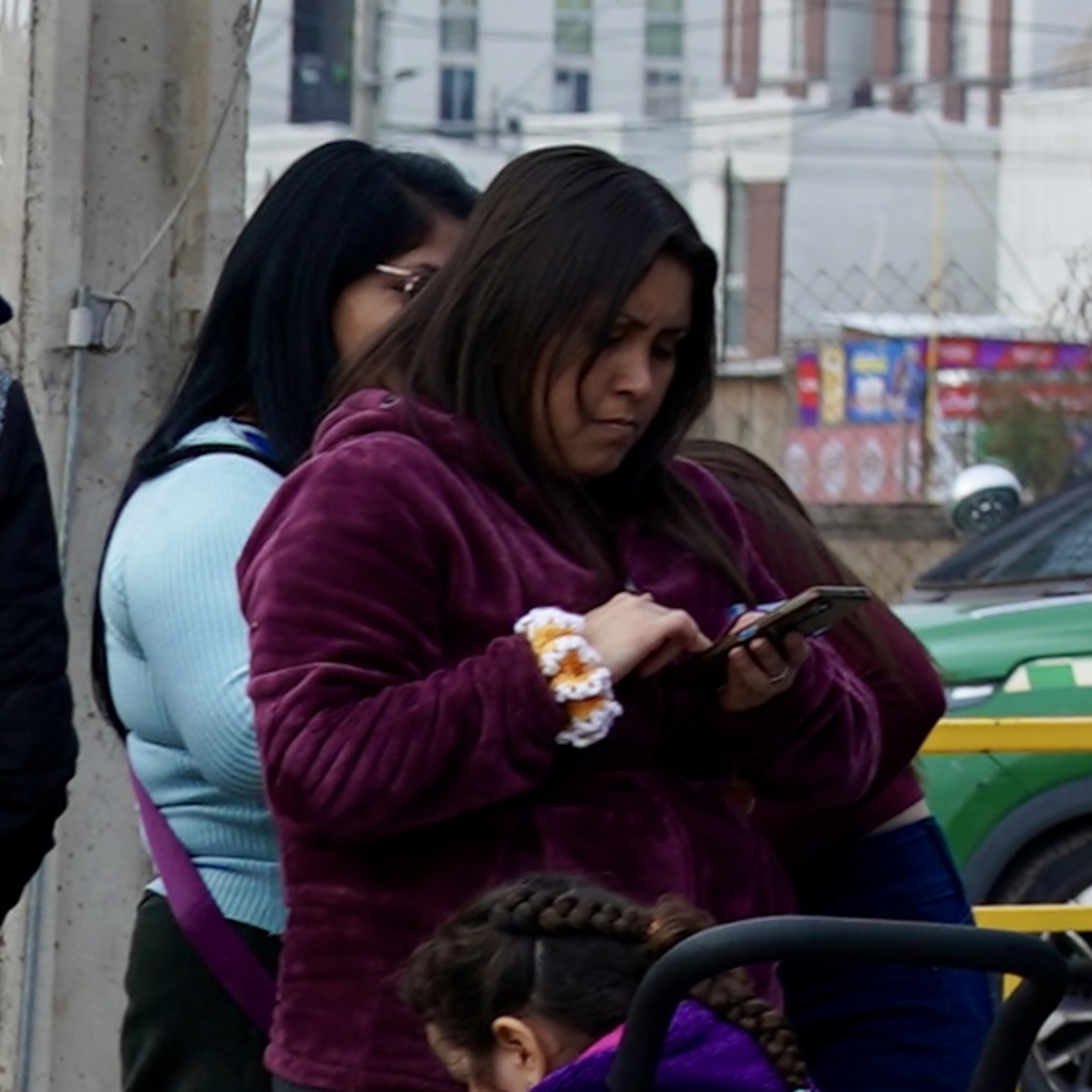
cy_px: -839
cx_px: 3433
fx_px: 11778
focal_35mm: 330
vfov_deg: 5.2
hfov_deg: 5.0
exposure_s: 1/160
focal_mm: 50
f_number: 4
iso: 100
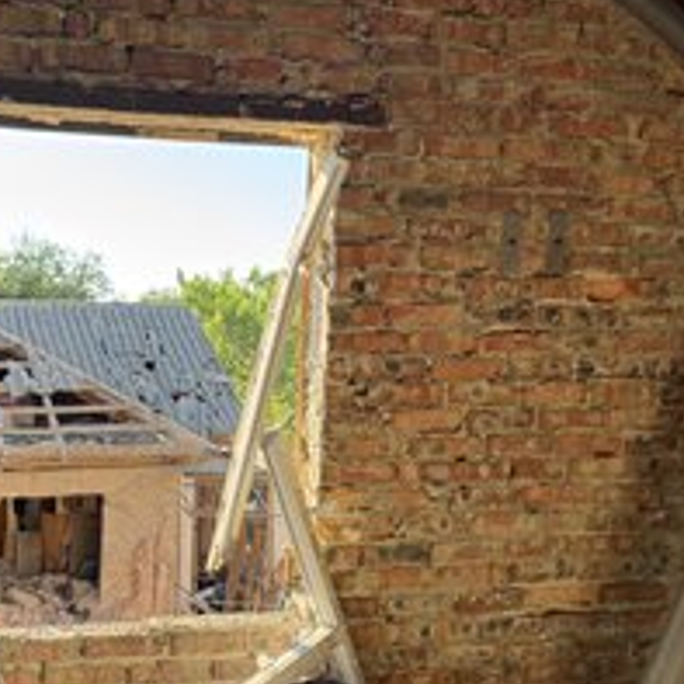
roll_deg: -0.3
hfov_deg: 37.0
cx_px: 87
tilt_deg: -7.5
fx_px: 961
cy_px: 455
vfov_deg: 38.7
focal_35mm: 43
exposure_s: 1/350
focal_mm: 6.76
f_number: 1.78
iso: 80
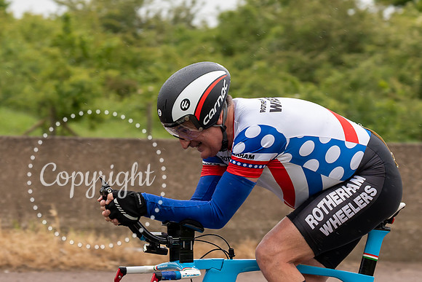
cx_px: 168
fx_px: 2212
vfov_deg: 7.3
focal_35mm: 189
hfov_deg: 10.9
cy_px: 194
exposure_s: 1/1000
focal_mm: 70
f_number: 3.5
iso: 320
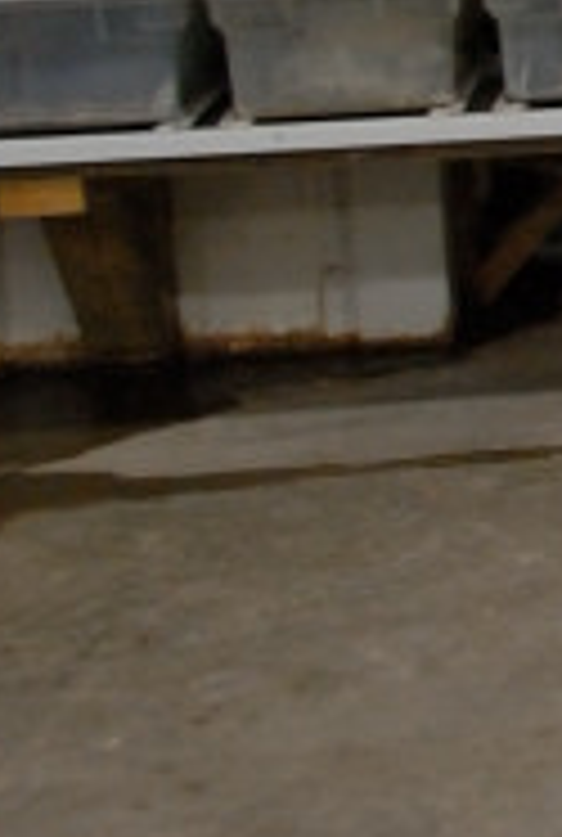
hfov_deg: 8.1
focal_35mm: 156
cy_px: -180
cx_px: 1353
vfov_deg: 12.8
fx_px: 3633
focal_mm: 20
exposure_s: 1/45
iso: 800
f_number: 3.5
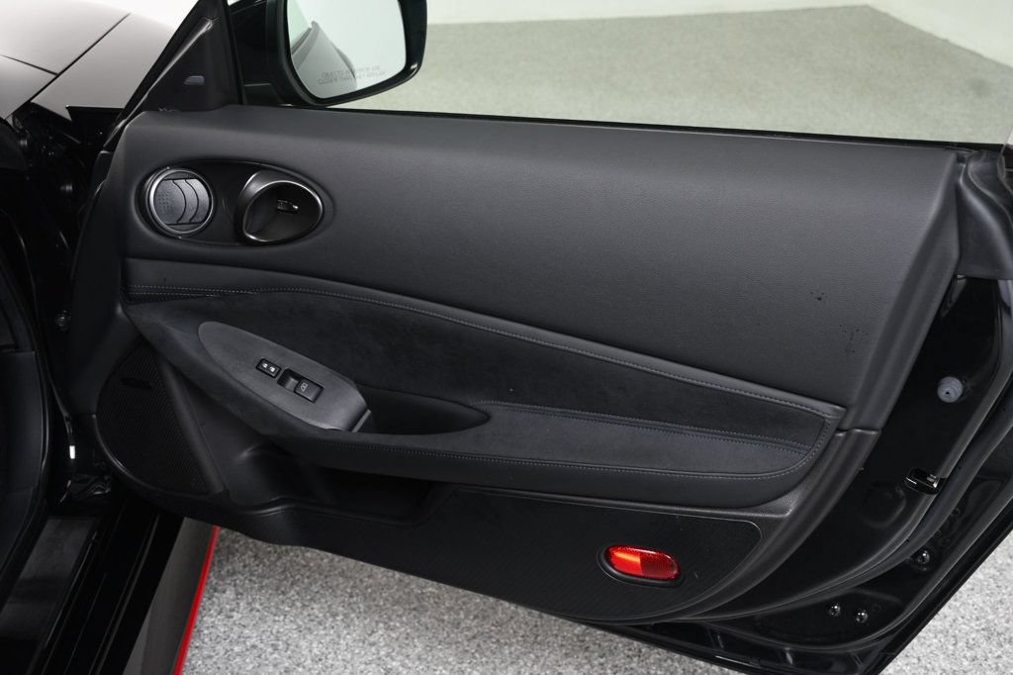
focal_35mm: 40
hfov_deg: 48.5
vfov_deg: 33.4
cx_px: 506
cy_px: 338
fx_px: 1125
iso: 100
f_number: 5.6
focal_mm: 27
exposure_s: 1/160
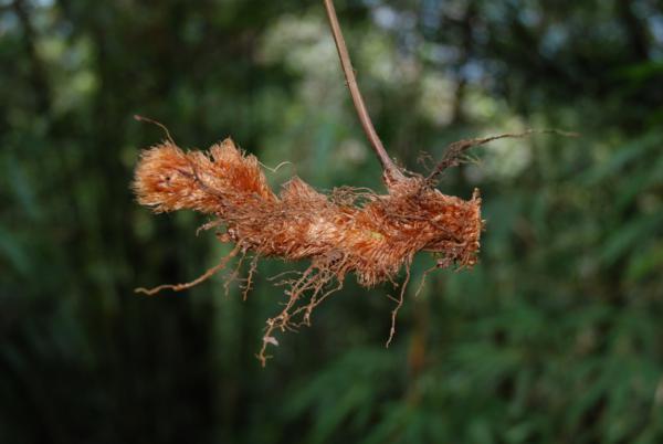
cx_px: 332
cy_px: 222
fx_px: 941
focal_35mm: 51
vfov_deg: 26.6
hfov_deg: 38.8
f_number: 4.2
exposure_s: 1/60
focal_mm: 34
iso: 200
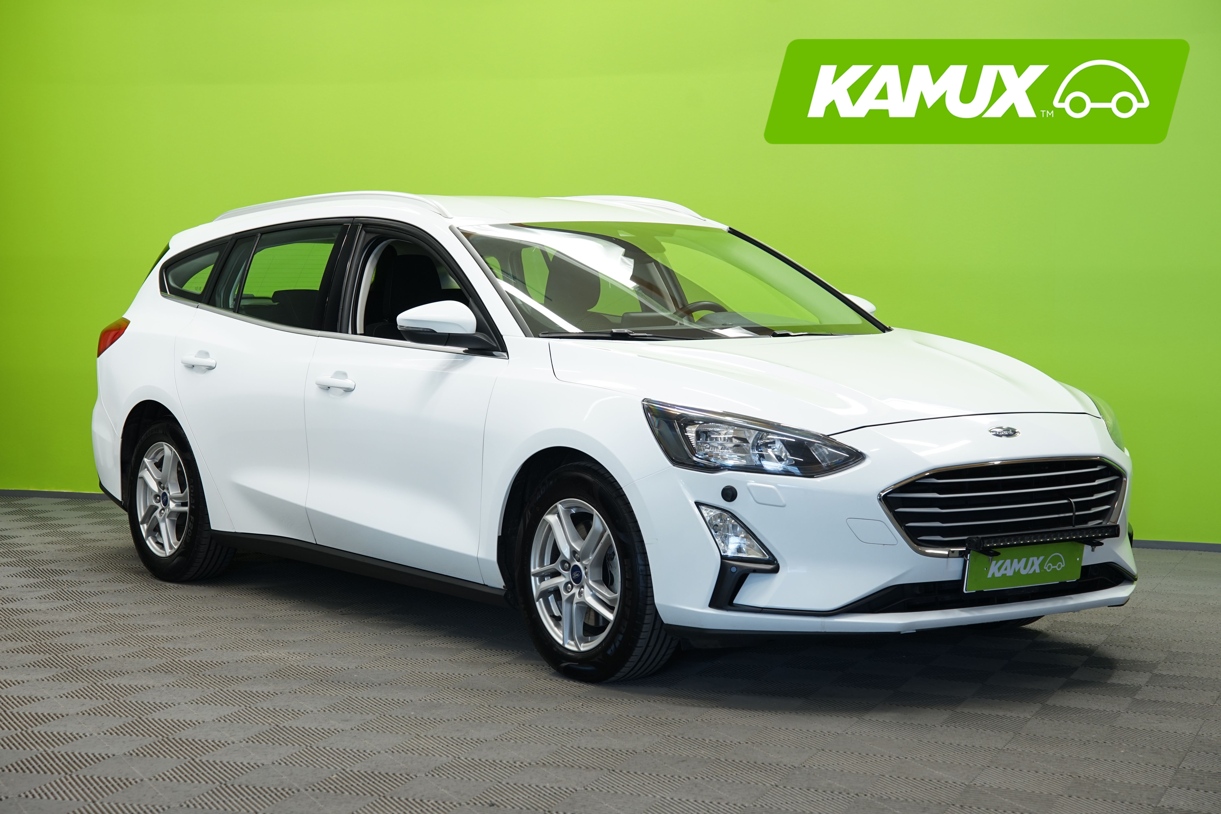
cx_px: 610
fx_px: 2306
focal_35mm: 68
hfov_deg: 29.7
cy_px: 407
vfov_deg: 20.0
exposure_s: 1/20
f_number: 5.6
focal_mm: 68
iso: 500
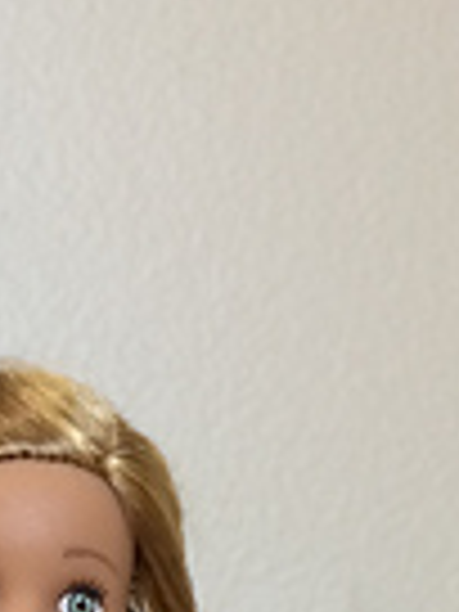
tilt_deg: -4.7
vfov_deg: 15.8
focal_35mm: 107
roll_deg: -2.0
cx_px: 7
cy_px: 1084
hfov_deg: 13.6
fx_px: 1892
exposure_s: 1/30
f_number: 2.2
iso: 50
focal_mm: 4.15
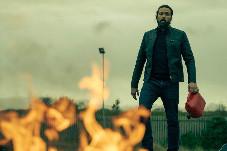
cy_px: 76
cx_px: 114
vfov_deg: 14.9
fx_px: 580
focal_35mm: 92
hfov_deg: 22.1
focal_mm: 92
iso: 160
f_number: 4
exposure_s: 1/500
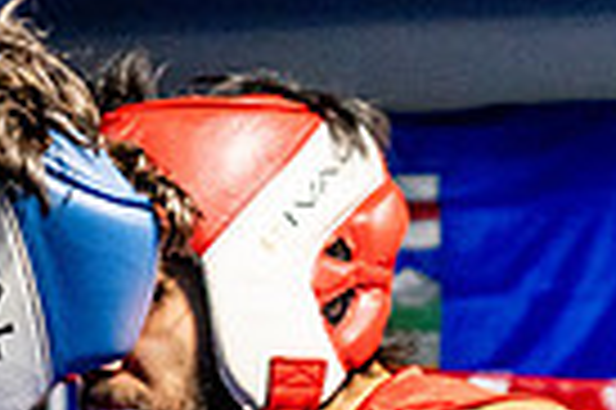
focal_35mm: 220
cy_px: 755
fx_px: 3760
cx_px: 117
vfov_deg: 6.1
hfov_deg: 9.3
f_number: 2.8
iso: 5000
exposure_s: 1/800
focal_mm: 35
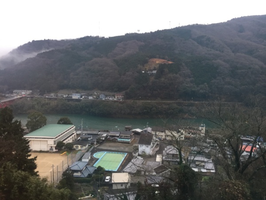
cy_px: 100
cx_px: 133
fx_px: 223
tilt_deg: -7.7
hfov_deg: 61.7
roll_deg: +0.2
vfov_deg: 48.2
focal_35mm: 29
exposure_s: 1/30
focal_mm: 4.15
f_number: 2.2
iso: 80
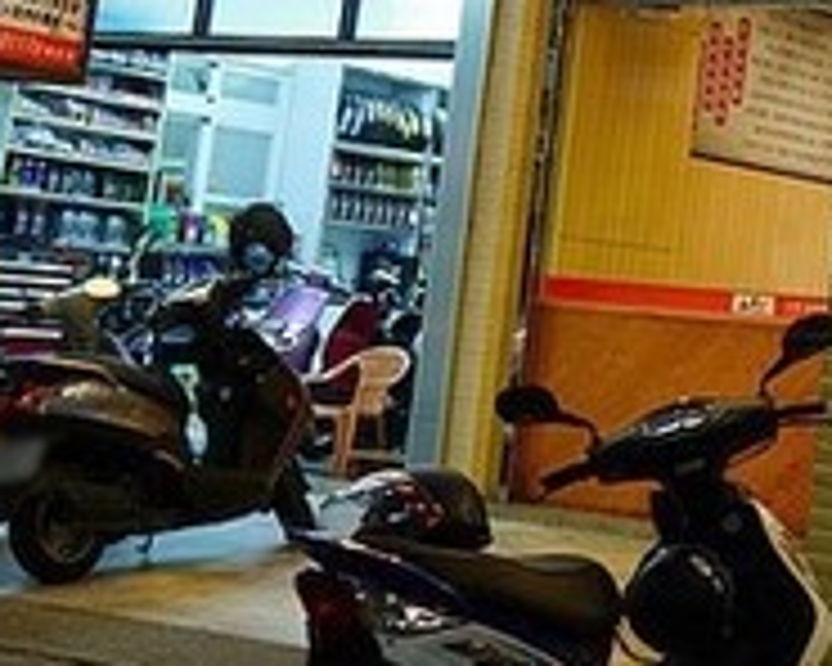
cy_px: -81
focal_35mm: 82
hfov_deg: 20.2
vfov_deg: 18.0
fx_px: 2019
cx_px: 1228
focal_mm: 18
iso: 1000
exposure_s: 1/60
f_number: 3.5
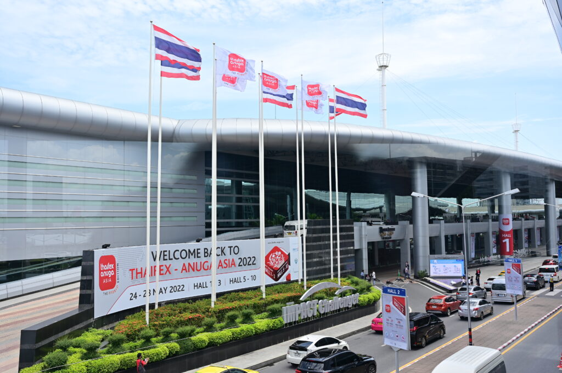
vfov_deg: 38.8
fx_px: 530
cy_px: 186
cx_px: 281
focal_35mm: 34
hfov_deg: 55.8
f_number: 5
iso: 110
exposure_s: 1/400
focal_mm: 34
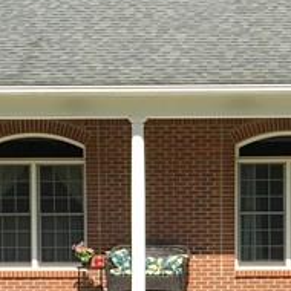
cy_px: 320
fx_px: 1313
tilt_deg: +0.0
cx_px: 317
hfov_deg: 12.4
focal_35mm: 138
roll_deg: +0.5
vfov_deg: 12.4
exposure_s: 1/1241
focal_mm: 4.15
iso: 25
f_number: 2.2
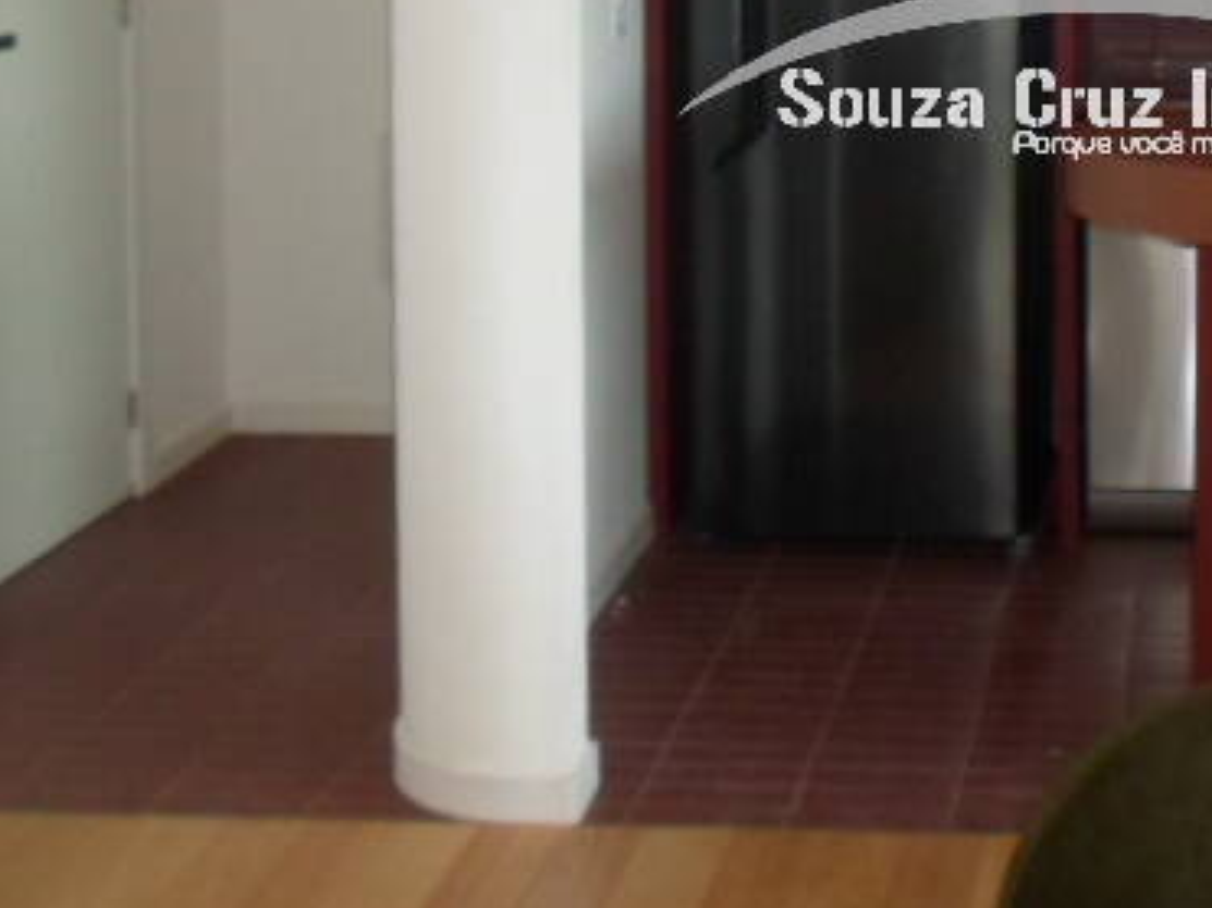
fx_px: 2415
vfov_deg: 20.3
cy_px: -95
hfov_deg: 27.2
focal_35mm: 69
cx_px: 1094
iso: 120
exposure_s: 1/30
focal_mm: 4.5
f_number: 2.5
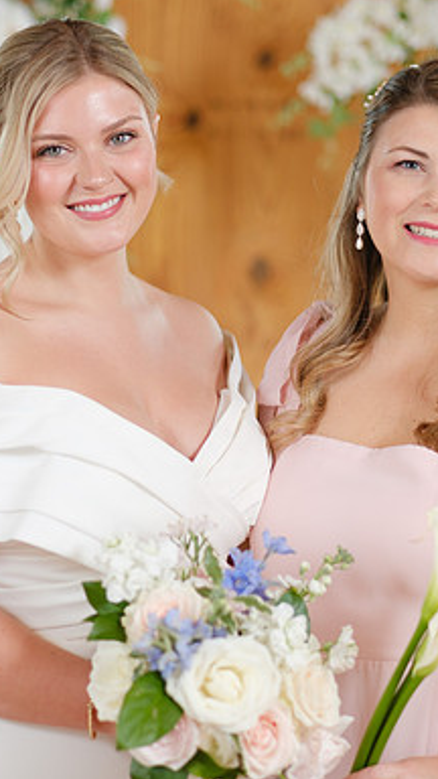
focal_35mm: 133
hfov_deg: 9.1
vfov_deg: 16.1
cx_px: 217
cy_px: 388
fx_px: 2746
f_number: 1.4
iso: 125
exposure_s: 1/250
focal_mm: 56
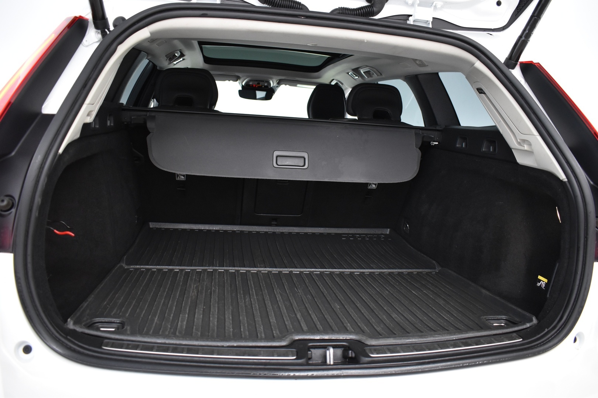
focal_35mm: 27
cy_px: 199
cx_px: 299
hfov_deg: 67.4
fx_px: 448
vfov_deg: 47.9
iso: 1250
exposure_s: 1/30
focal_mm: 18
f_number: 3.5
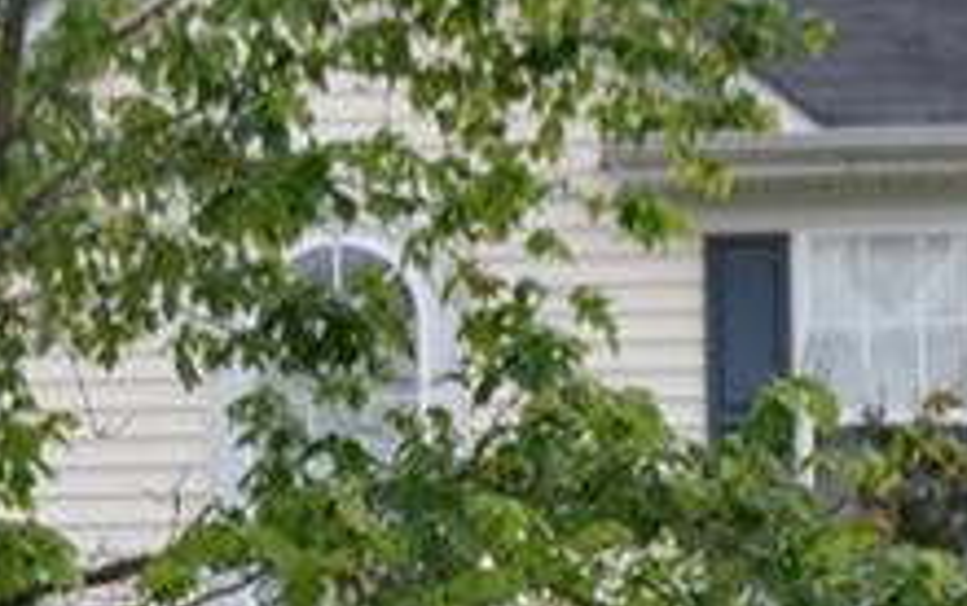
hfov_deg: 14.4
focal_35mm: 142
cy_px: 883
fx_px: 3746
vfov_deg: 9.0
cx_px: -40
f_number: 7.1
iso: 100
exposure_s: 1/200
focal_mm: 20
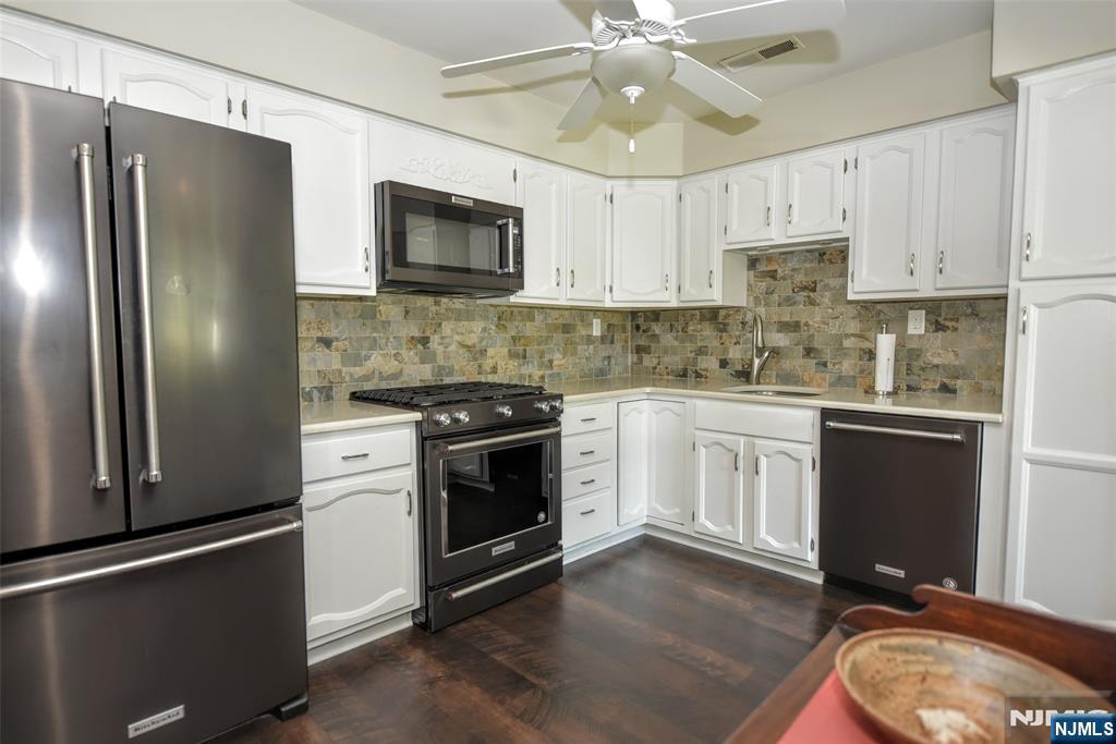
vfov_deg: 64.6
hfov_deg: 86.9
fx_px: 589
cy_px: 372
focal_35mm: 19
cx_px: 558
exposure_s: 1/60
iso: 900
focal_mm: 19
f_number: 2.8
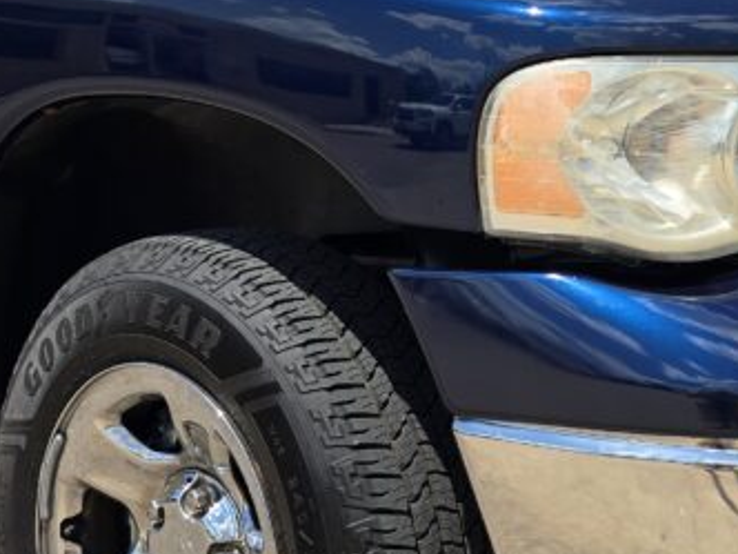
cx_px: 342
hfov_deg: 27.4
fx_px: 1514
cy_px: 107
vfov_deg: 20.5
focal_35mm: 71
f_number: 1.7
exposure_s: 1/801
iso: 12
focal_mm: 6.3
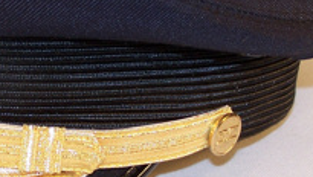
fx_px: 1521
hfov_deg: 11.7
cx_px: 29
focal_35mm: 183
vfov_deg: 6.7
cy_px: 62
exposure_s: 1/750
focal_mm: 11.5
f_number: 3.2
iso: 80
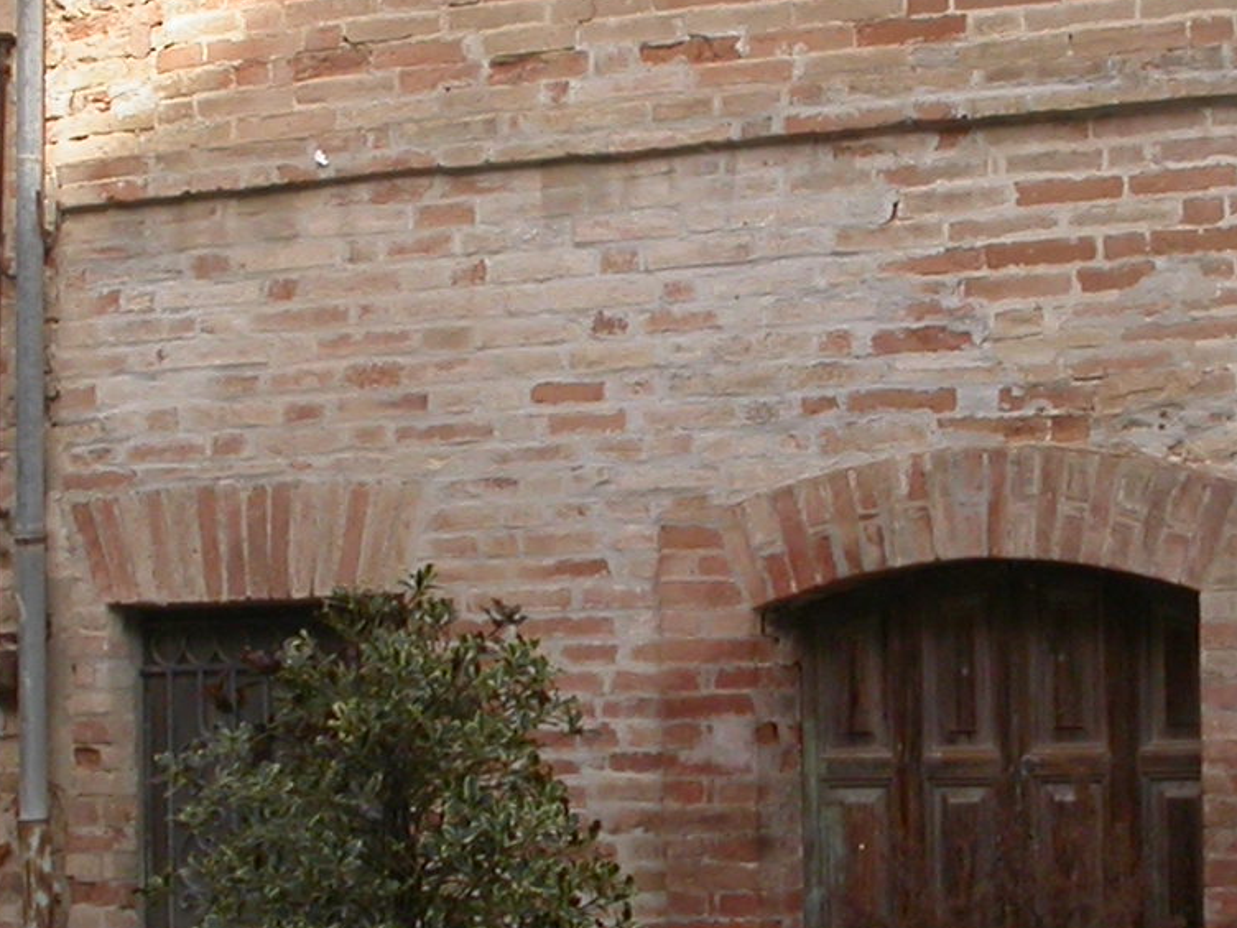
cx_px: 951
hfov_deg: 14.8
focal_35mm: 133
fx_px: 4753
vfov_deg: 11.1
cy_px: 354
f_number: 5.5
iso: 100
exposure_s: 1/180
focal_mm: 9.1
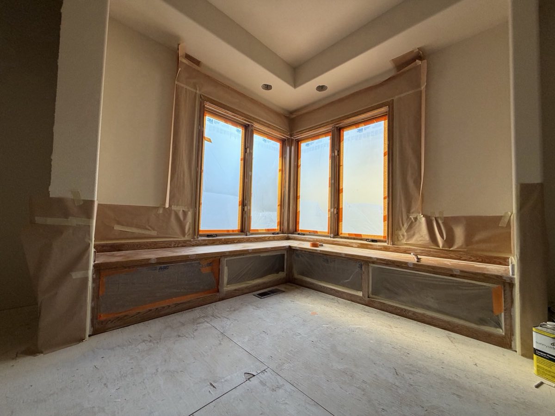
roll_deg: -1.8
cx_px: 278
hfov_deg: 102.1
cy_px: 208
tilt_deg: +2.4
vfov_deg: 85.7
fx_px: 224
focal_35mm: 14
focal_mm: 2.22
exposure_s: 1/121
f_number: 2.2
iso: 160
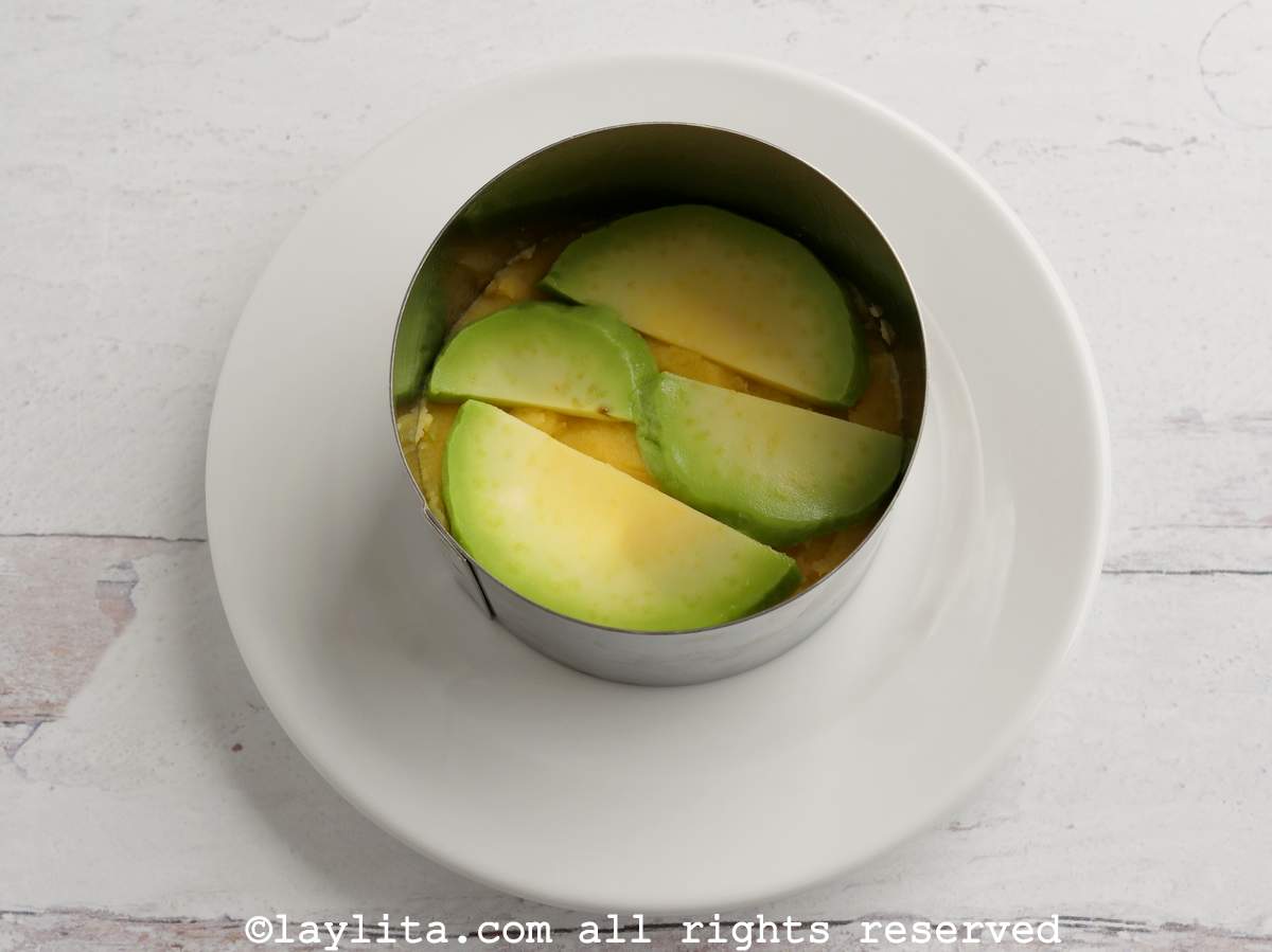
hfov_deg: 41.3
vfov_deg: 31.5
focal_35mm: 46
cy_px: 476
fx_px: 1690
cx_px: 636
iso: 400
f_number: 6.3
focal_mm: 23
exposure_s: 1/60
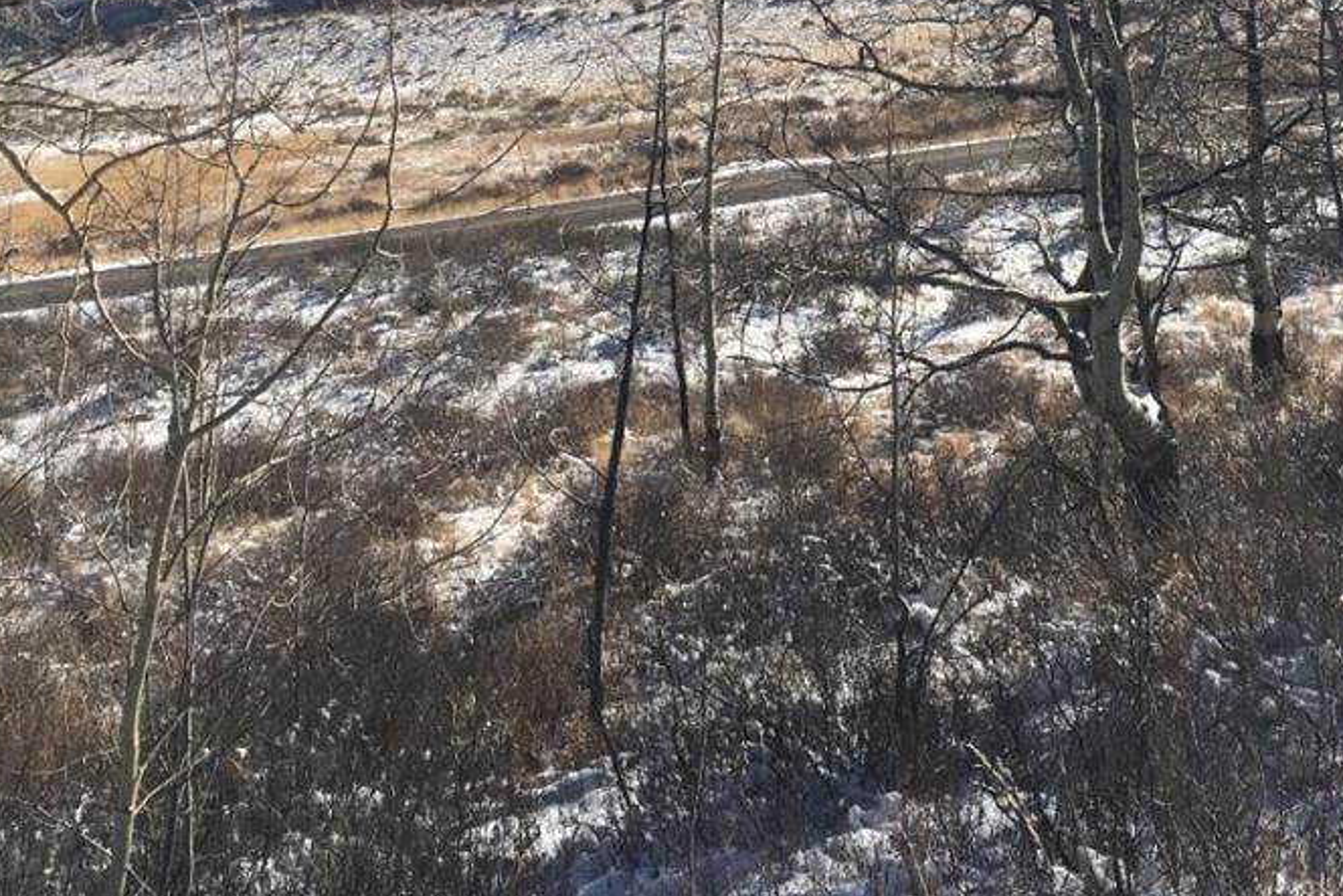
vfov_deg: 20.7
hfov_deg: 31.9
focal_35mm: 62
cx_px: 971
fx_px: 2313
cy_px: -123
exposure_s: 1/1789
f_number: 2.2
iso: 25
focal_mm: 4.15
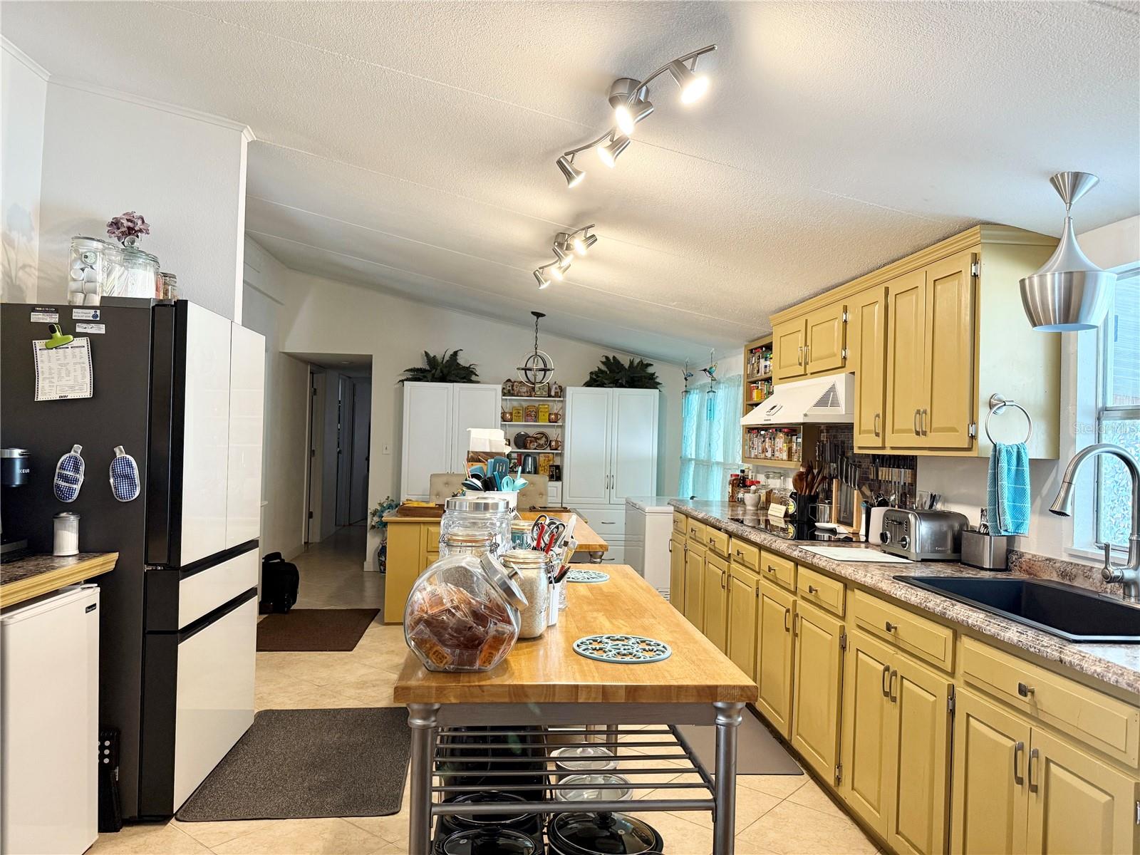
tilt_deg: +0.0
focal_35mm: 24
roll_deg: -2.3
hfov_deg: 71.6
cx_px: 570
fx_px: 790
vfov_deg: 56.8
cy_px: 428
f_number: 1.78
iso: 250
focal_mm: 6.76
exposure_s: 1/60
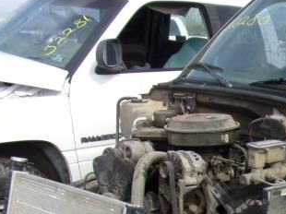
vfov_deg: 22.5
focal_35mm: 62
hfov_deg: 28.2
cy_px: 226
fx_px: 512
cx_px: 322
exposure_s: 1/640
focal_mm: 4.3
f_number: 3.3
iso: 80
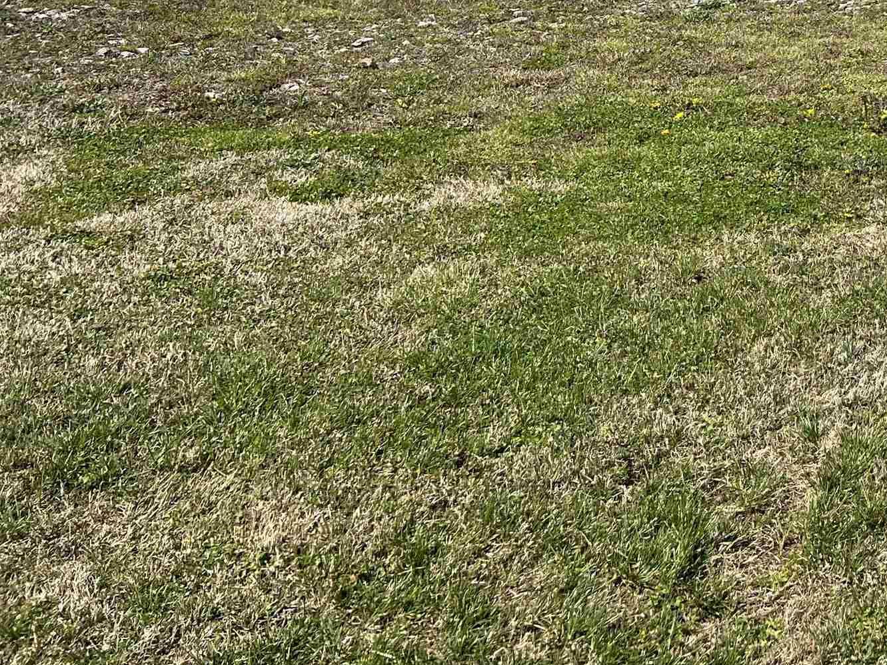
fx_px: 1537
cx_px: 991
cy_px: -97
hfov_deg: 28.9
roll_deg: +0.2
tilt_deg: -5.5
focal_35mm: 60
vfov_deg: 22.8
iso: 50
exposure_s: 1/5587
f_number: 1.5
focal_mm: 5.7
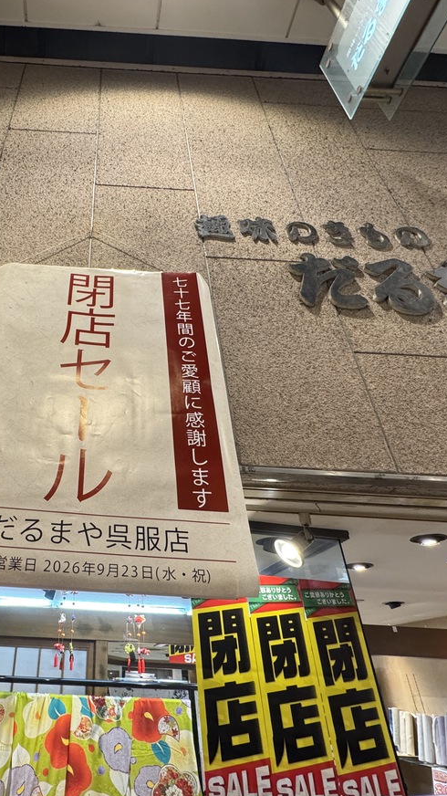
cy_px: 406
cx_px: 87
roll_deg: -2.8
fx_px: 443
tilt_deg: +32.5
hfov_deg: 50.2
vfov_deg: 83.8
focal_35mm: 21
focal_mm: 2.22
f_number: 2.2
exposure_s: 1/120
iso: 320
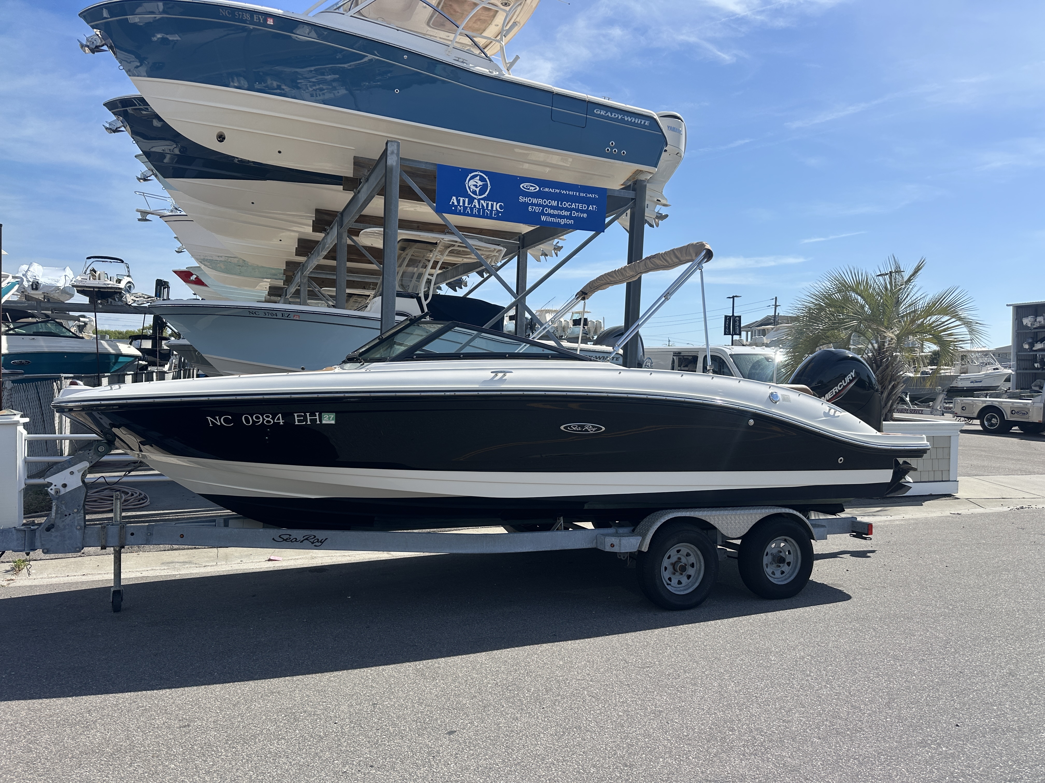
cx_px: 522
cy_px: 392
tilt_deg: -0.6
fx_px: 725
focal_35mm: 24
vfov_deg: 56.8
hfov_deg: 71.6
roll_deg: -0.4
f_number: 1.78
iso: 80
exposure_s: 1/4545
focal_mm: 6.86
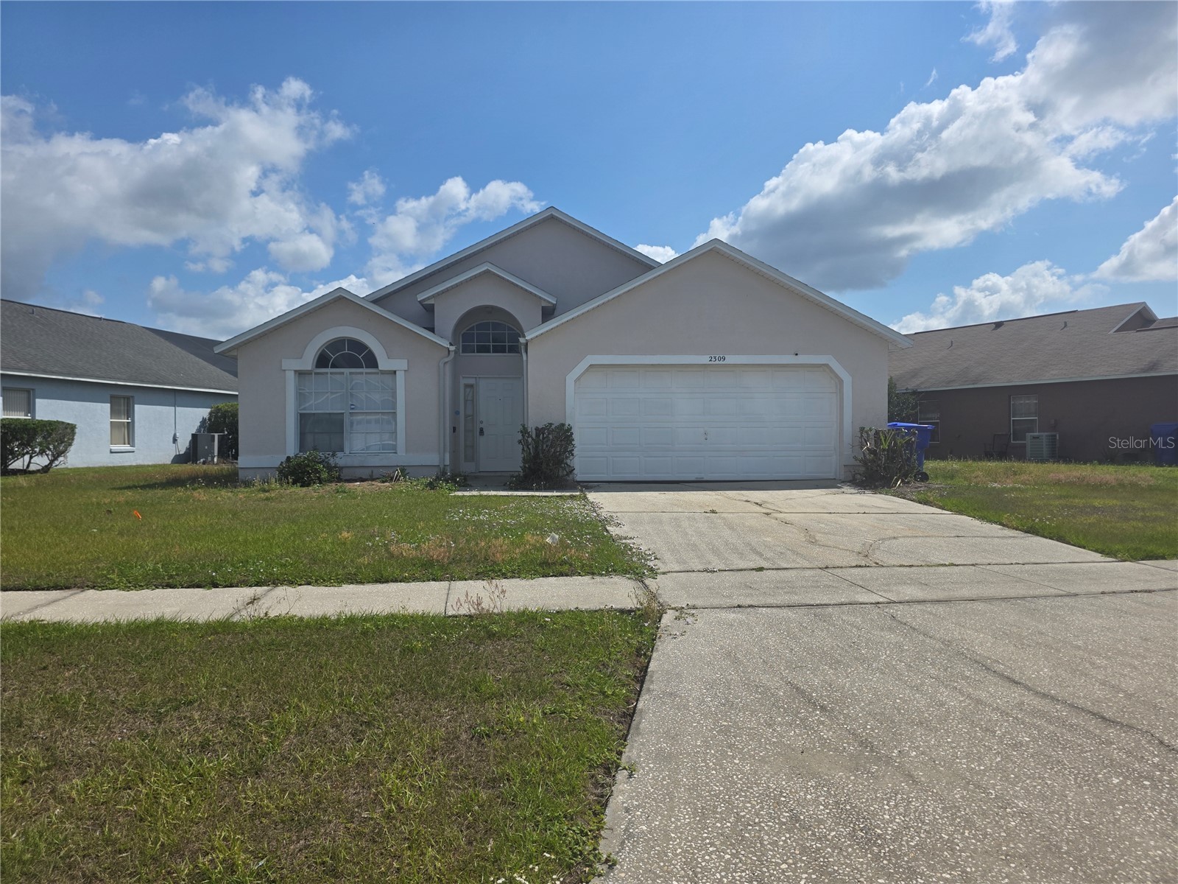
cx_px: 589
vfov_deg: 58.9
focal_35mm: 23
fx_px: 783
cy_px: 442
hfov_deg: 73.9
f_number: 1.7
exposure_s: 1/7944
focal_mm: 6.3
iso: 50
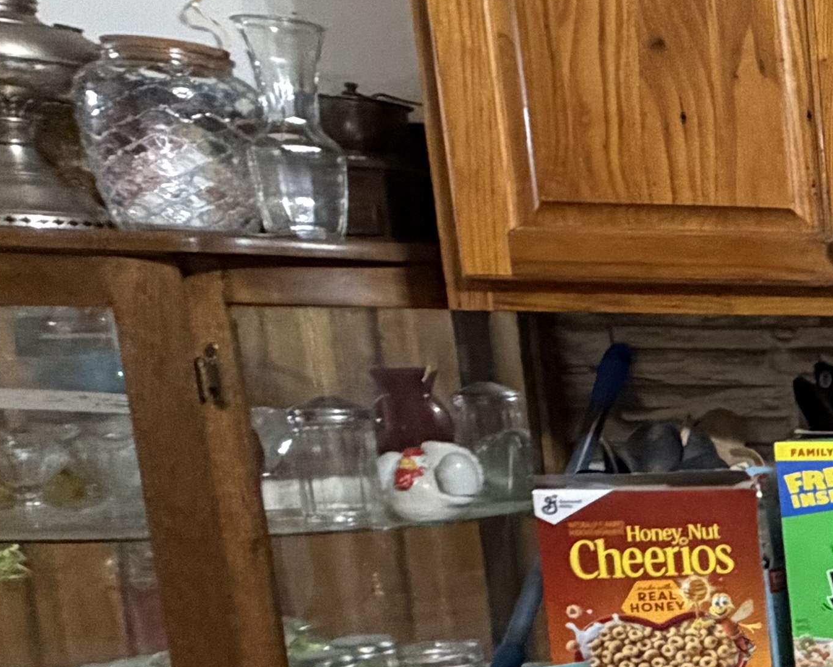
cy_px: 575
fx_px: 1406
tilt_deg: -9.8
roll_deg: +0.1
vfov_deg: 26.0
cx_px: 1583
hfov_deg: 20.3
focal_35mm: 57
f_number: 2.2
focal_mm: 2.22
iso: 500
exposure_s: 1/60
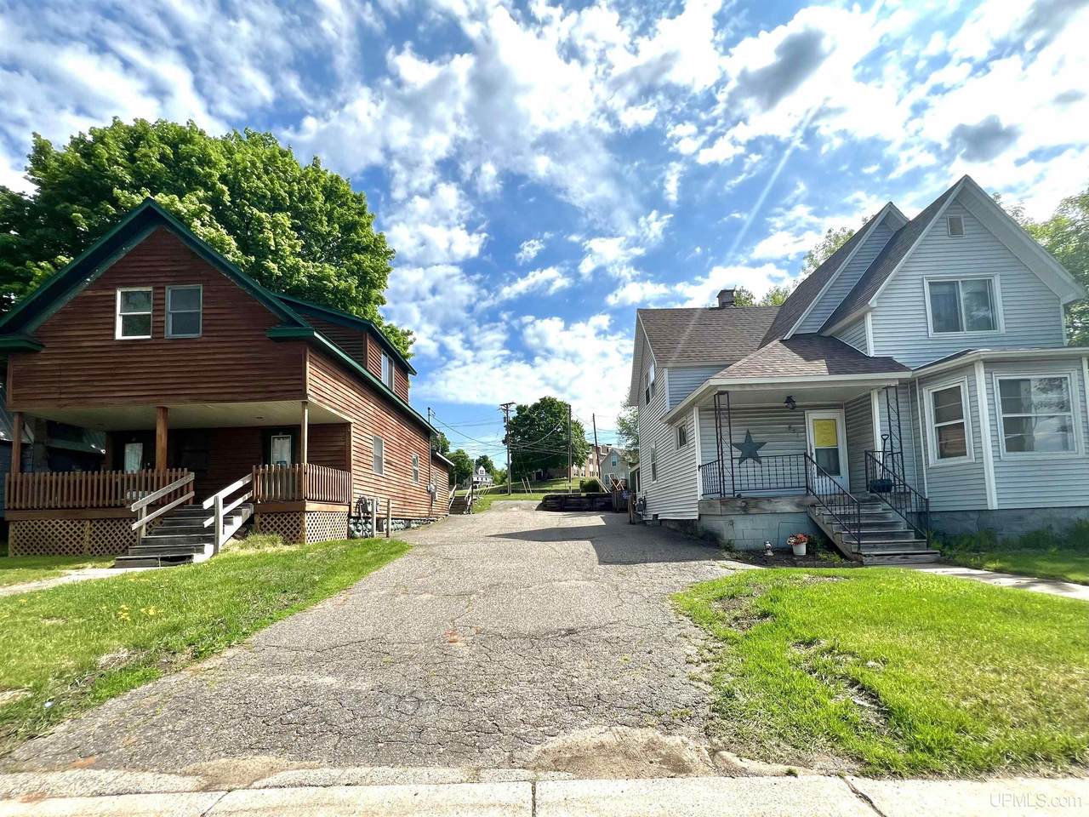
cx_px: 544
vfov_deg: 89.9
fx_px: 409
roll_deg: +1.5
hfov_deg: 106.2
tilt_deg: +8.1
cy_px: 408
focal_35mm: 13
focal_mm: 1.57
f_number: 1.8
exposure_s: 1/2179
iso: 32
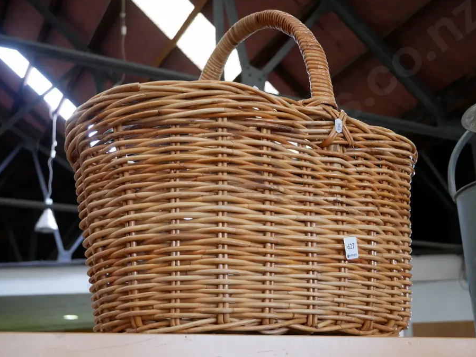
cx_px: 261
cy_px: 171
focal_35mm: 41
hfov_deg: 45.7
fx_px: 564
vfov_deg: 35.1
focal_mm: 18
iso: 640
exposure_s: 1/60
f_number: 3.9
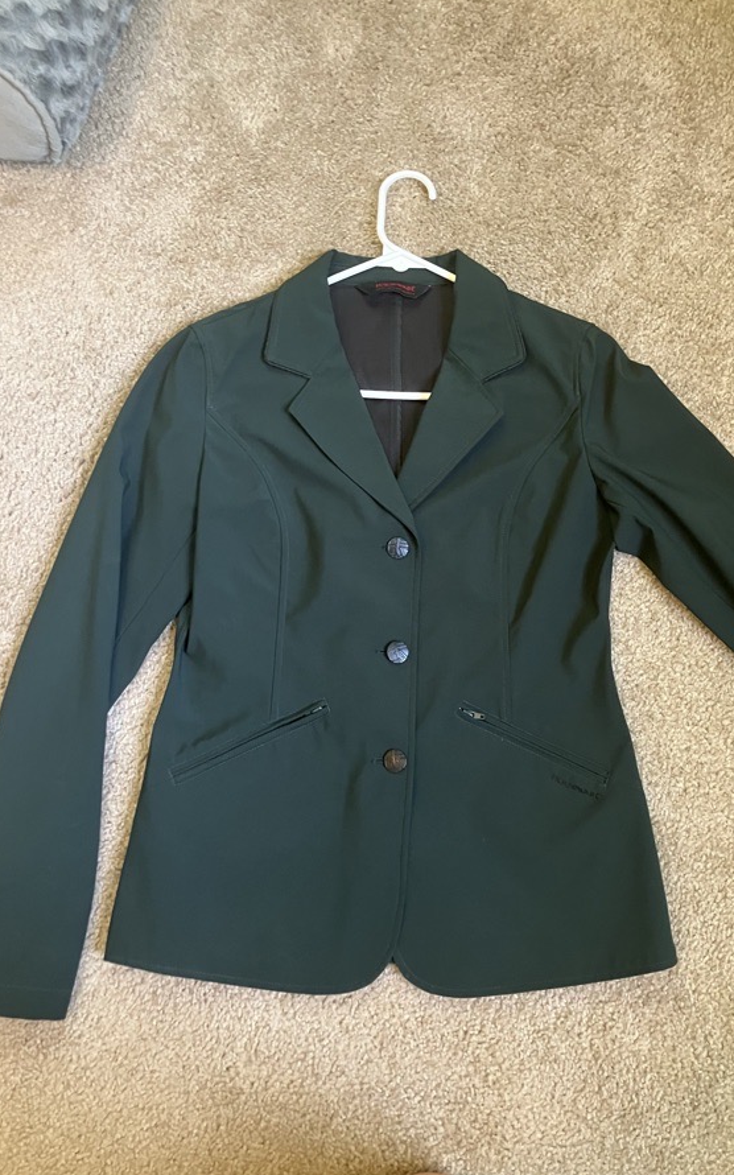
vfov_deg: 62.9
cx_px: 419
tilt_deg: -79.1
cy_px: 584
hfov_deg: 41.7
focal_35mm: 30
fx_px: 960
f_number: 1.8
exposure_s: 1/40
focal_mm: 3.99
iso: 320
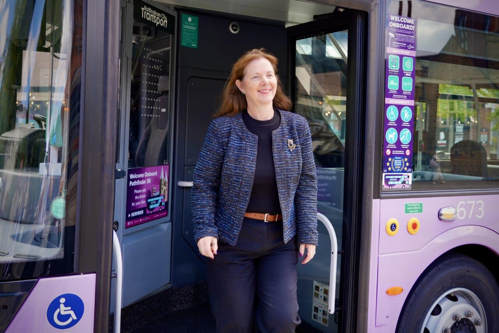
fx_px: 471
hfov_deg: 55.8
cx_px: 250
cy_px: 166
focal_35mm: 34
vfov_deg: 38.9
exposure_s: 1/250
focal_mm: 34
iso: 250
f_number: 4
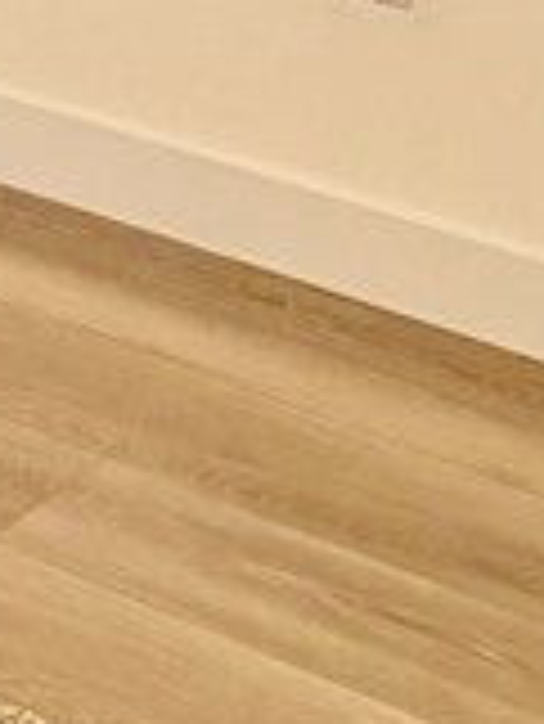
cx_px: -854
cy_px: -949
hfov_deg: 8.1
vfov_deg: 10.5
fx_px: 3453
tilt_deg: -5.3
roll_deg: +1.6
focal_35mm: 165
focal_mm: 5.96
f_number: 1.6
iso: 160
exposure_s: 1/60
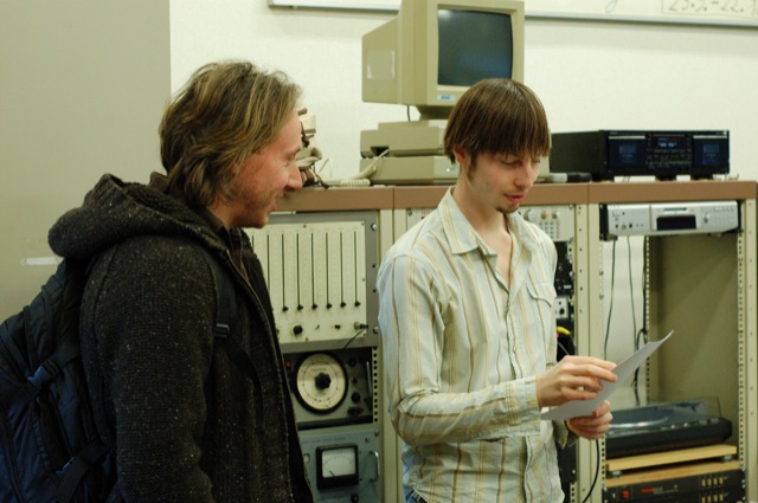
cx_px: 379
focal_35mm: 75
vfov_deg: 18.1
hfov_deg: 27.0
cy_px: 252
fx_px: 1577
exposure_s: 1/80
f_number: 4.5
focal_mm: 50
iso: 1600
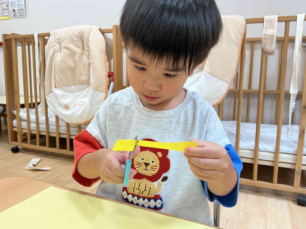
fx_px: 256
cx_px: 153
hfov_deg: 61.7
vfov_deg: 48.2
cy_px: 114
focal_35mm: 29
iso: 40
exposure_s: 1/100
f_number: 1.8
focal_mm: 3
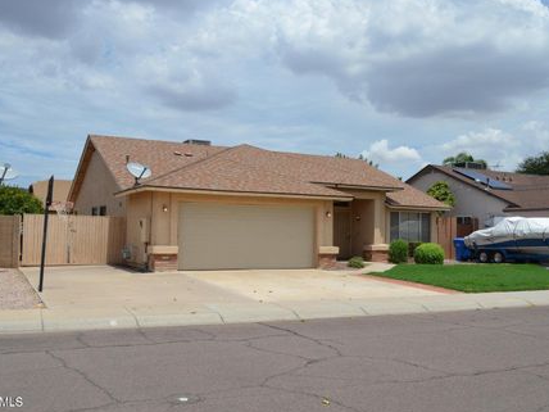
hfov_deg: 50.1
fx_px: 587
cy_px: 209
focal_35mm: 37
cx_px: 272
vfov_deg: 38.7
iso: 360
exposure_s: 1/2000
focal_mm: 22
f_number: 8
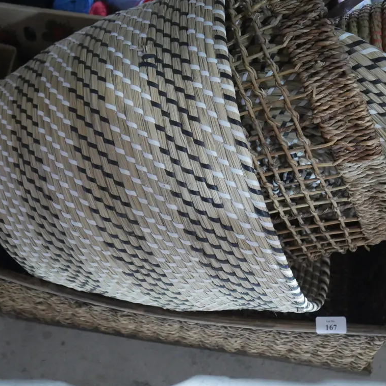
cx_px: 166
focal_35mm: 55
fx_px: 694
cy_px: 191
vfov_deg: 31.1
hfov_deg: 31.0
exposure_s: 1/60
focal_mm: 23
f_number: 5.1
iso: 3200
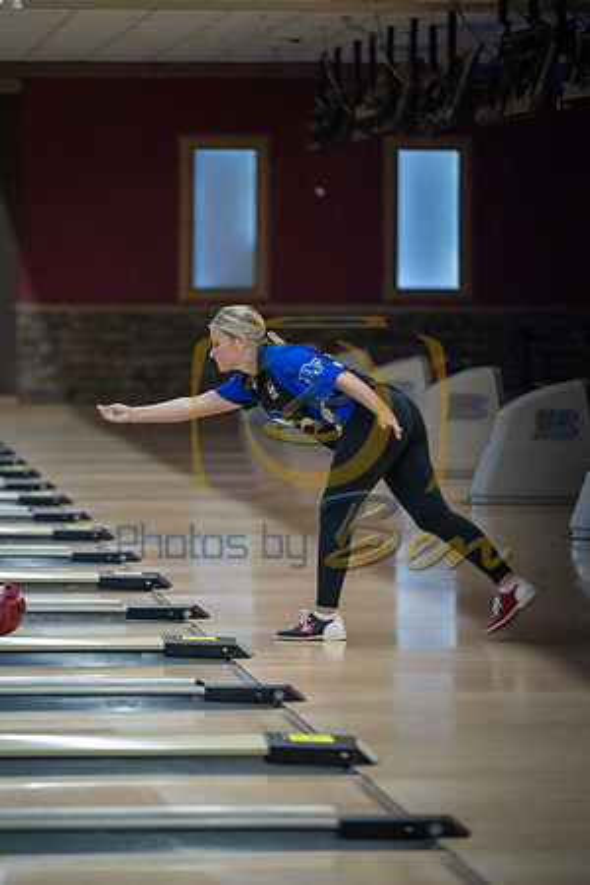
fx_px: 4179
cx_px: 295
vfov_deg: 12.1
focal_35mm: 170
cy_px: 442
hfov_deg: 8.1
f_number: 2.8
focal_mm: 170
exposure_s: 1/1000
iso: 4000
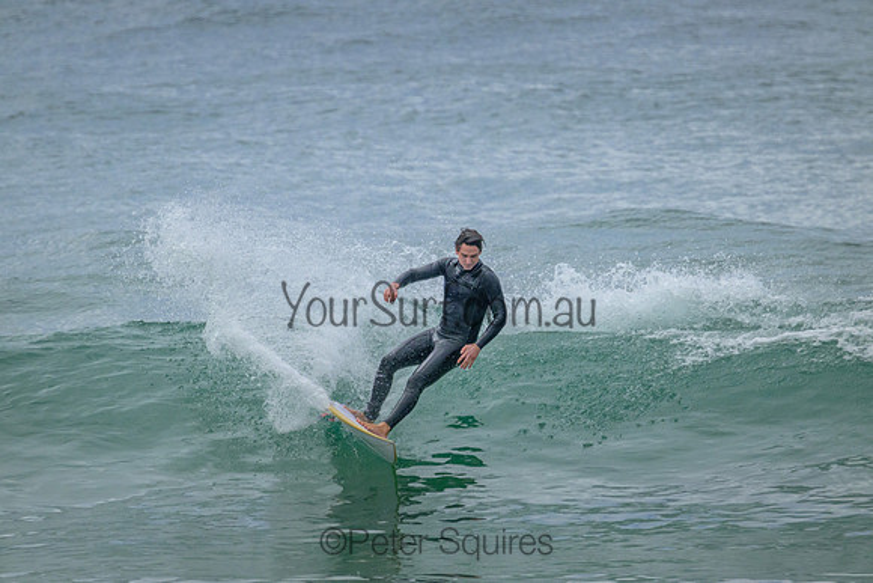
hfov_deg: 2.6
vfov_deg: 1.7
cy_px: 292
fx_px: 19404
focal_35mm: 800
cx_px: 436
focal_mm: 800
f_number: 11
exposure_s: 1/1600
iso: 2500
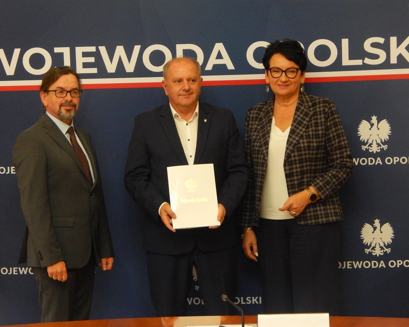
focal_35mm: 99
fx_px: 1198
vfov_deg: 15.5
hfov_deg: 19.4
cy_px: 162
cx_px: 197
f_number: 4.4
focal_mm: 16.6
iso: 800
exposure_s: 1/50
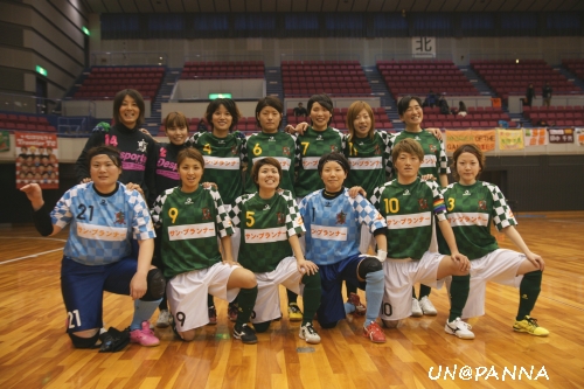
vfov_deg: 34.2
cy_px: 194
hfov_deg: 49.6
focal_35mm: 39
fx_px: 632
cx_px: 292
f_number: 2.8
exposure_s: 1/40
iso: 500
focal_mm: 26
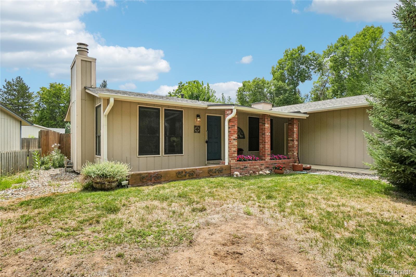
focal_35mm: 18
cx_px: 208
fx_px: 208
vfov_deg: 67.4
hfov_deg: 90.0
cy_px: 138
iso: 400
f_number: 8
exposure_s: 1/1000
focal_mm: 12
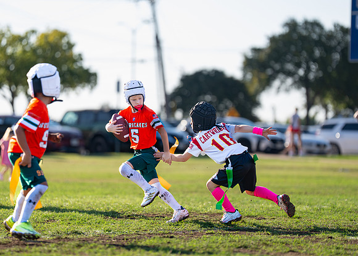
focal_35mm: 220
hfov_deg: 9.1
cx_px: 154
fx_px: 2237
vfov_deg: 6.5
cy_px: 123
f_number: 2.8
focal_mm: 173
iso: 250
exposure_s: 1/1600
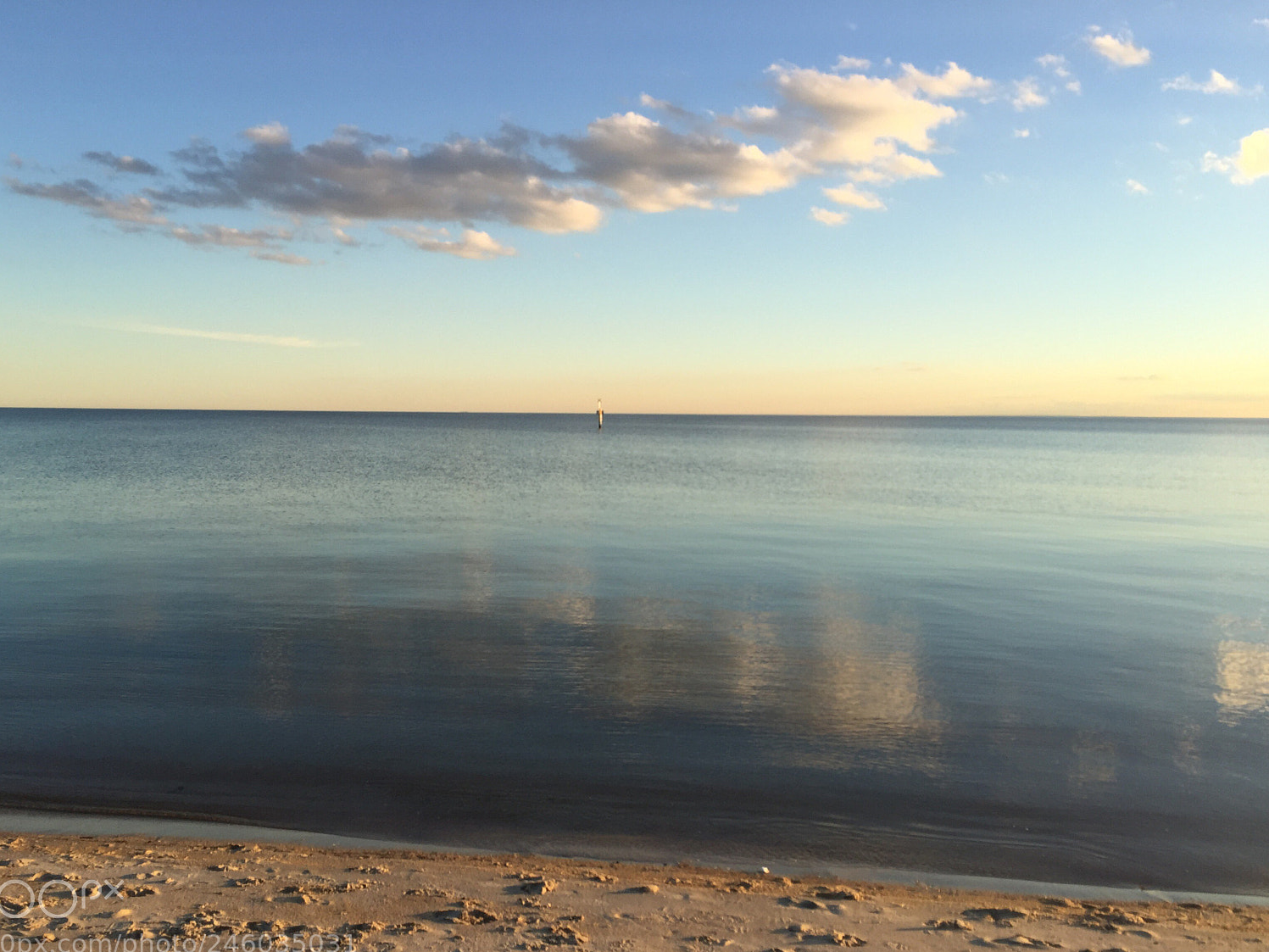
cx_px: 592
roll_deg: -0.1
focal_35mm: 31
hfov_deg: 58.3
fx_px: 1137
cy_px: 502
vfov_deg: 45.4
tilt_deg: -4.0
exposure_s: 1/628
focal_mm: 4.15
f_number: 2.2
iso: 32
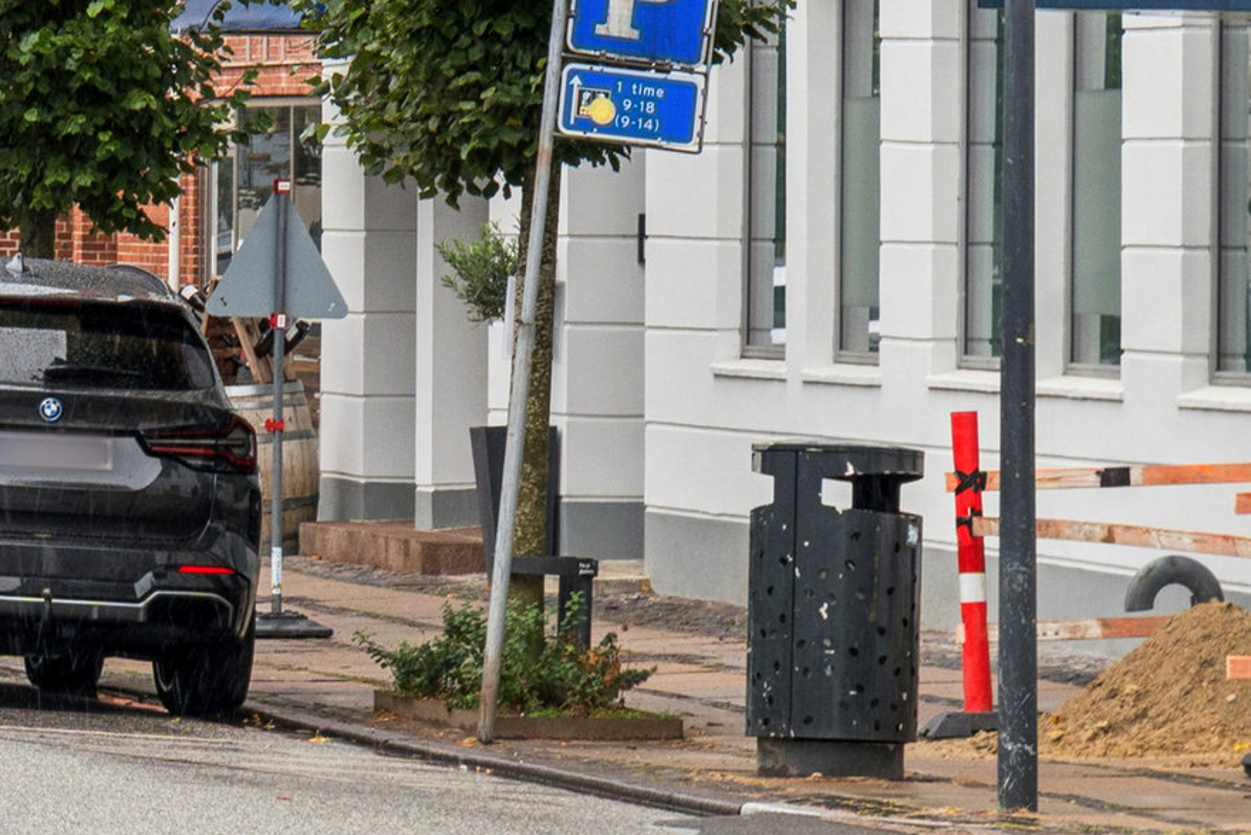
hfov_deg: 5.7
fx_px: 12442
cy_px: -135
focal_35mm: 358
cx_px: -795
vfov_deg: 3.8
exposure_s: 1/160
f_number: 8
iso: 250
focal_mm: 70
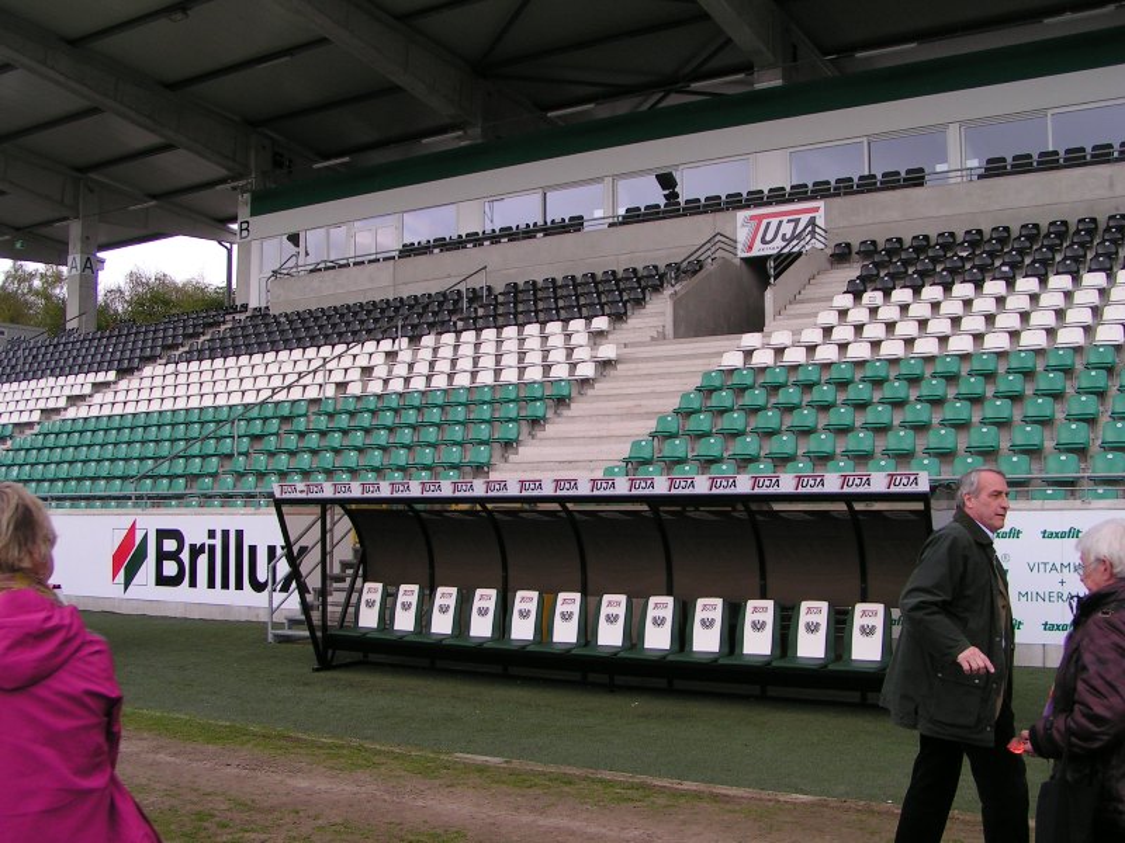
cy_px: 422
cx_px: 562
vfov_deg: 37.7
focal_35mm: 38
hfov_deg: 49.0
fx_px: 1235
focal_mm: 5.8
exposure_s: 1/125
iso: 50
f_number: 4.5
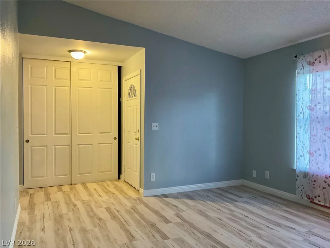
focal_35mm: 29
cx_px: 165
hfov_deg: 61.7
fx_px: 276
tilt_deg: -1.3
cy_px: 124
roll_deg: -0.4
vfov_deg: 48.2
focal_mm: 3
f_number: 1.8
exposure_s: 1/40
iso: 200
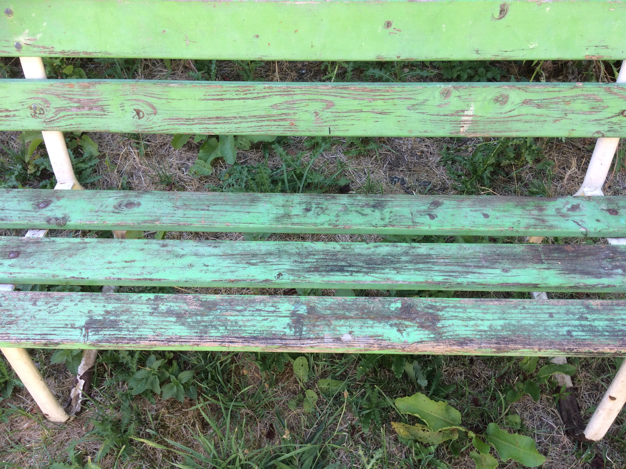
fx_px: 524
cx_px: 313
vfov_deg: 48.2
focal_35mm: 29
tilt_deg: -51.1
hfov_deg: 61.7
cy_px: 234
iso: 50
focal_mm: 4.15
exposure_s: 1/100
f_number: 2.2
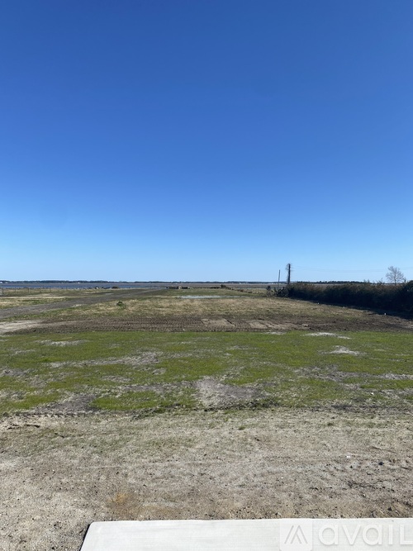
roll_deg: -0.7
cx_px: 206
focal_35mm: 26
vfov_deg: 67.3
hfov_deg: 53.0
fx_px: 414
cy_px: 276
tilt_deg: +1.5
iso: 32
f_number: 1.8
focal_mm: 4.25
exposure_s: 1/3731
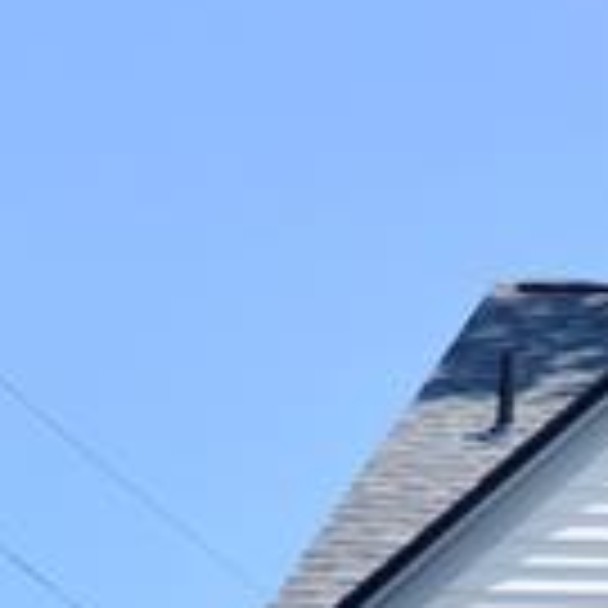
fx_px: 2488
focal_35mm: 125
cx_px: 856
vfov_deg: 12.2
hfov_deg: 13.3
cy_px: 1257
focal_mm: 13
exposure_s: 1/200
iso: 100
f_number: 7.1
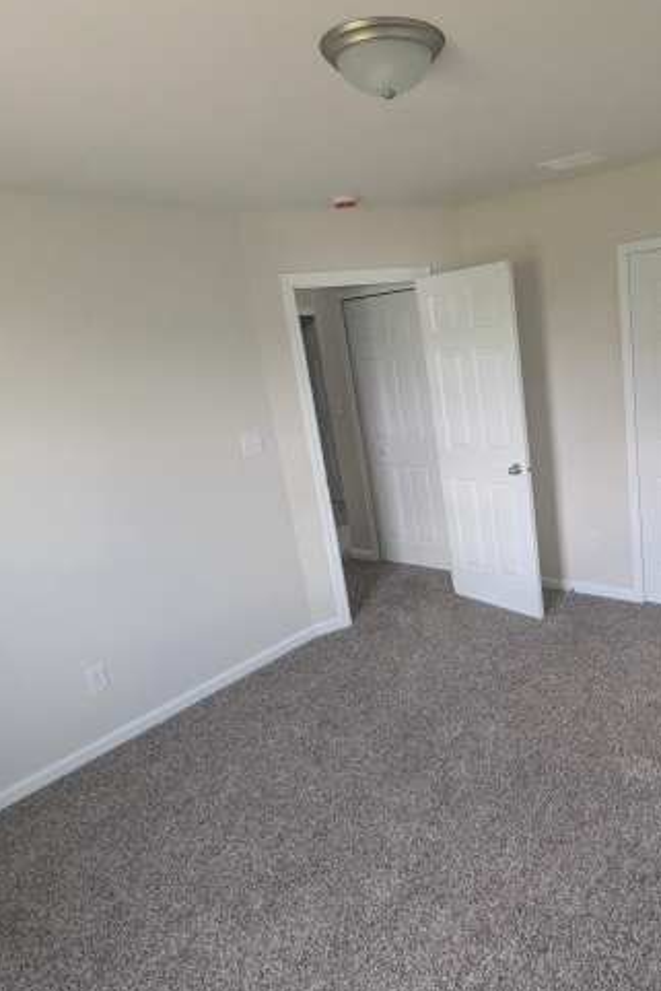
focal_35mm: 23
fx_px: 633
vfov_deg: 76.1
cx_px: 500
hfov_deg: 52.6
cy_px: 497
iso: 234
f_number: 2.2
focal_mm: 2.35
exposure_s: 1/86.1
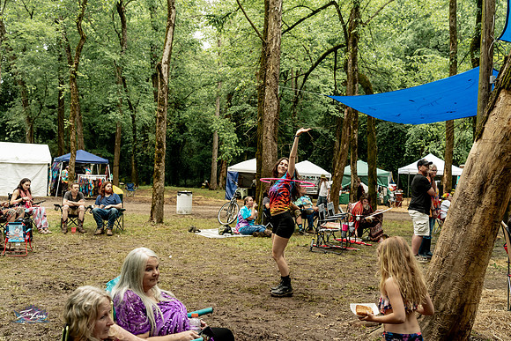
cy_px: 170
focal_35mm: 35
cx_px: 256
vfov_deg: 37.9
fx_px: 497
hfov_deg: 54.4
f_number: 4
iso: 800
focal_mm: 35
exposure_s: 1/400
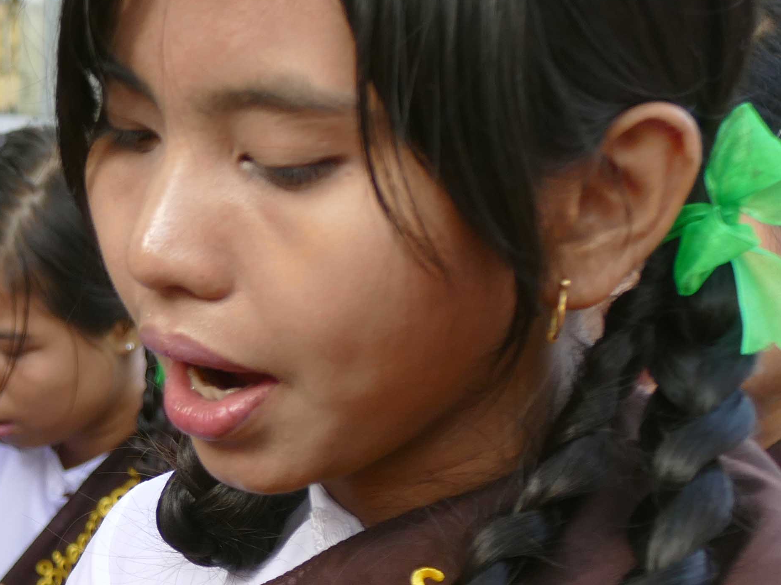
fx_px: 3001
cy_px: 565
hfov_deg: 14.0
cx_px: -368
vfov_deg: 11.1
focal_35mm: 133
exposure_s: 1/80
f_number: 3.3
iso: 125
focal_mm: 17.27
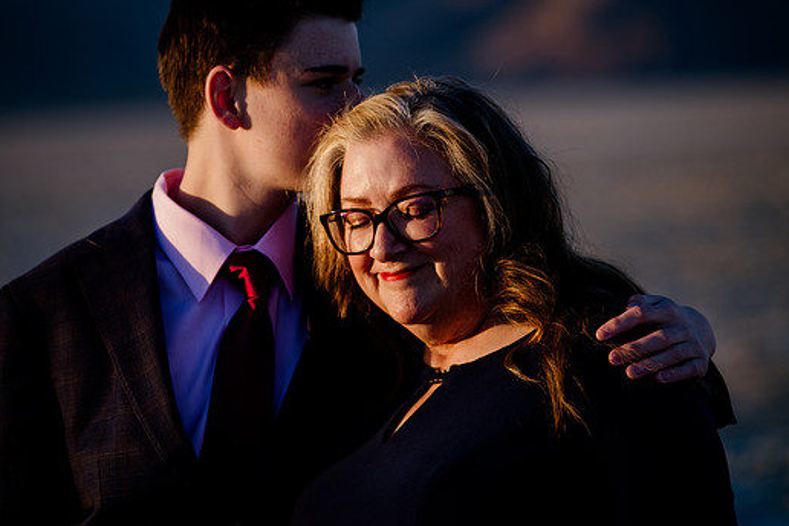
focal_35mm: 180
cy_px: 244
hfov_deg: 11.4
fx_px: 3945
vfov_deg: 7.6
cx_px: 379
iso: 200
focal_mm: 160
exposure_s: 1/1000
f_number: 2.8
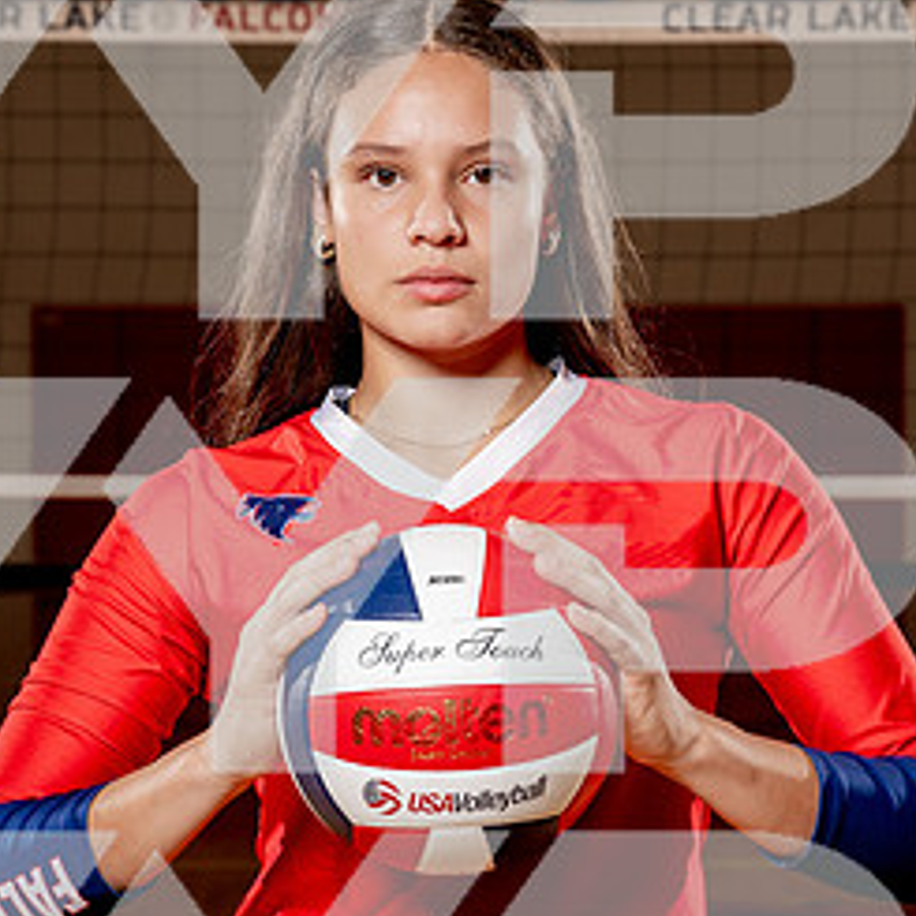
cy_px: 567
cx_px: 415
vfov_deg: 15.0
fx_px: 3473
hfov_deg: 15.0
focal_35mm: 116
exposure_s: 1/250
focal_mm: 55
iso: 125
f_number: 5.6
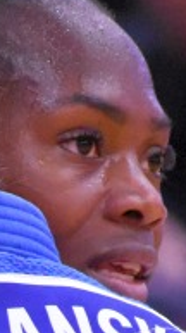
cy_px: 531
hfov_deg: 0.5
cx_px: -53
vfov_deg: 0.8
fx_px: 23274
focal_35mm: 2644
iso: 6400
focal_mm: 270
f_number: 6.3
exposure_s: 1/500
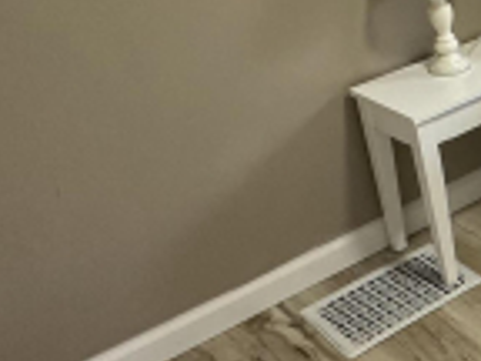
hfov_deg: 21.8
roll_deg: +0.9
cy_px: -33
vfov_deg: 21.5
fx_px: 903
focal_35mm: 65
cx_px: 813
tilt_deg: -18.7
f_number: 2.2
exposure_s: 1/120
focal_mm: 2.22
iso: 250
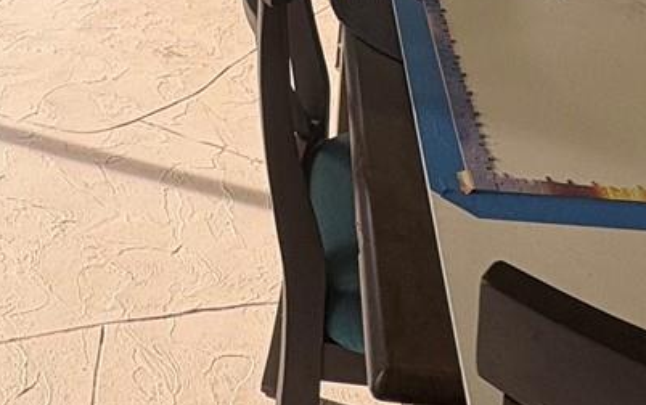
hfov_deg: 34.4
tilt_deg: -15.2
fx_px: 1040
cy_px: -215
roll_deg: -2.7
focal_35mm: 59
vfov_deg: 19.1
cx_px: 247
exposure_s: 1/277
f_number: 2.2
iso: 40
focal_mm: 2.22
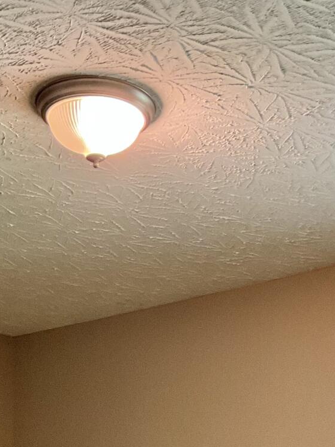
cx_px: 214
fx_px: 1006
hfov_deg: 18.9
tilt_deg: +1.4
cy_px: 550
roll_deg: -1.0
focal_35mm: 78
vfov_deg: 22.8
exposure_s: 1/60
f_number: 1.8
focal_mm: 3
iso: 200
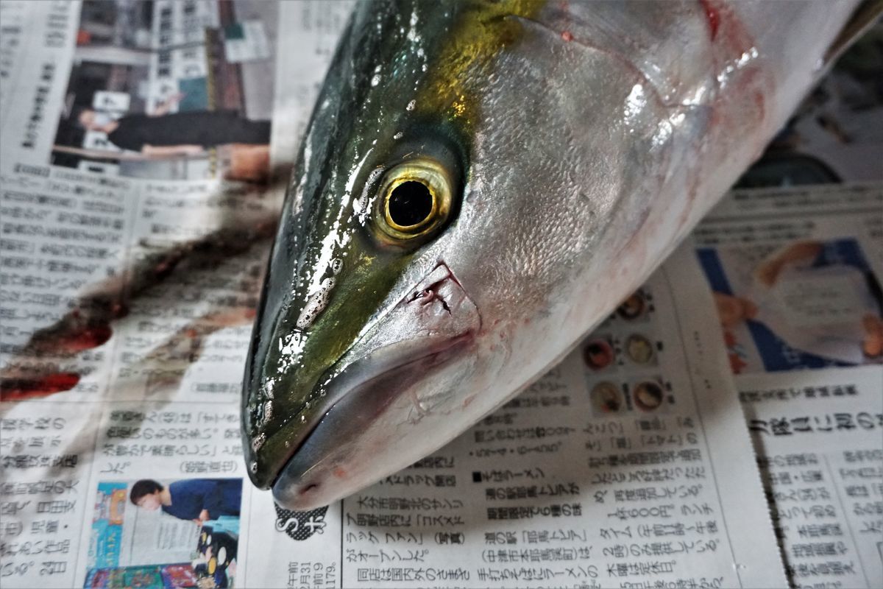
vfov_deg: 36.9
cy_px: 294
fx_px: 883
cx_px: 442
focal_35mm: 36
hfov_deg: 53.1
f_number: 4.5
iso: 1600
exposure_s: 1/60
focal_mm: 24
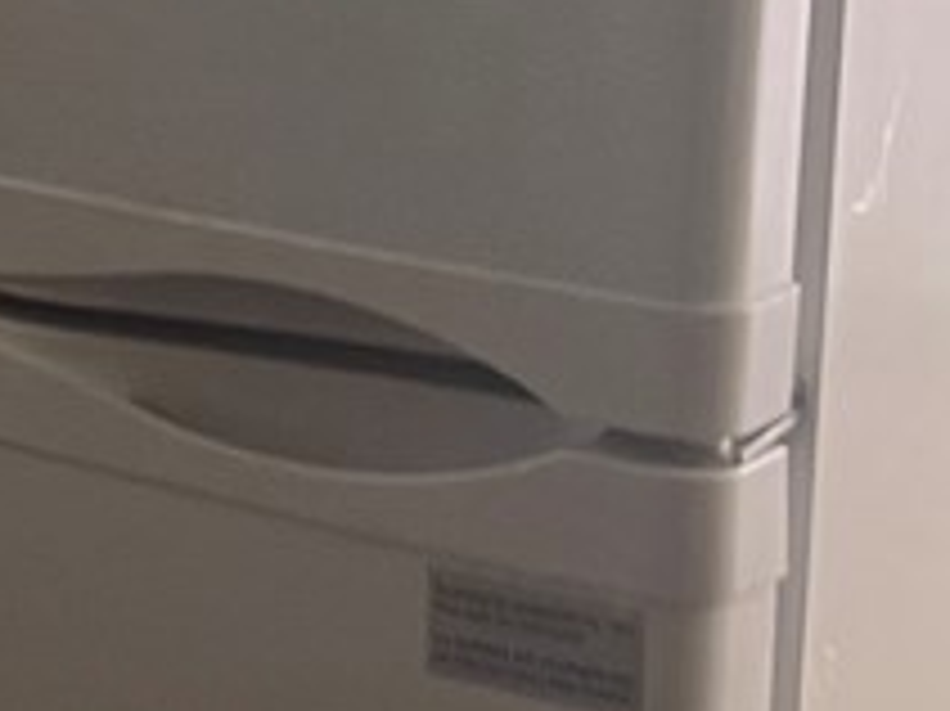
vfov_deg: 11.5
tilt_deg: -11.5
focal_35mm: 126
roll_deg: -0.8
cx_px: -878
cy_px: -130
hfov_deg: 13.6
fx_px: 3456
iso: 250
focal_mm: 5.7
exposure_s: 1/45
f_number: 1.5
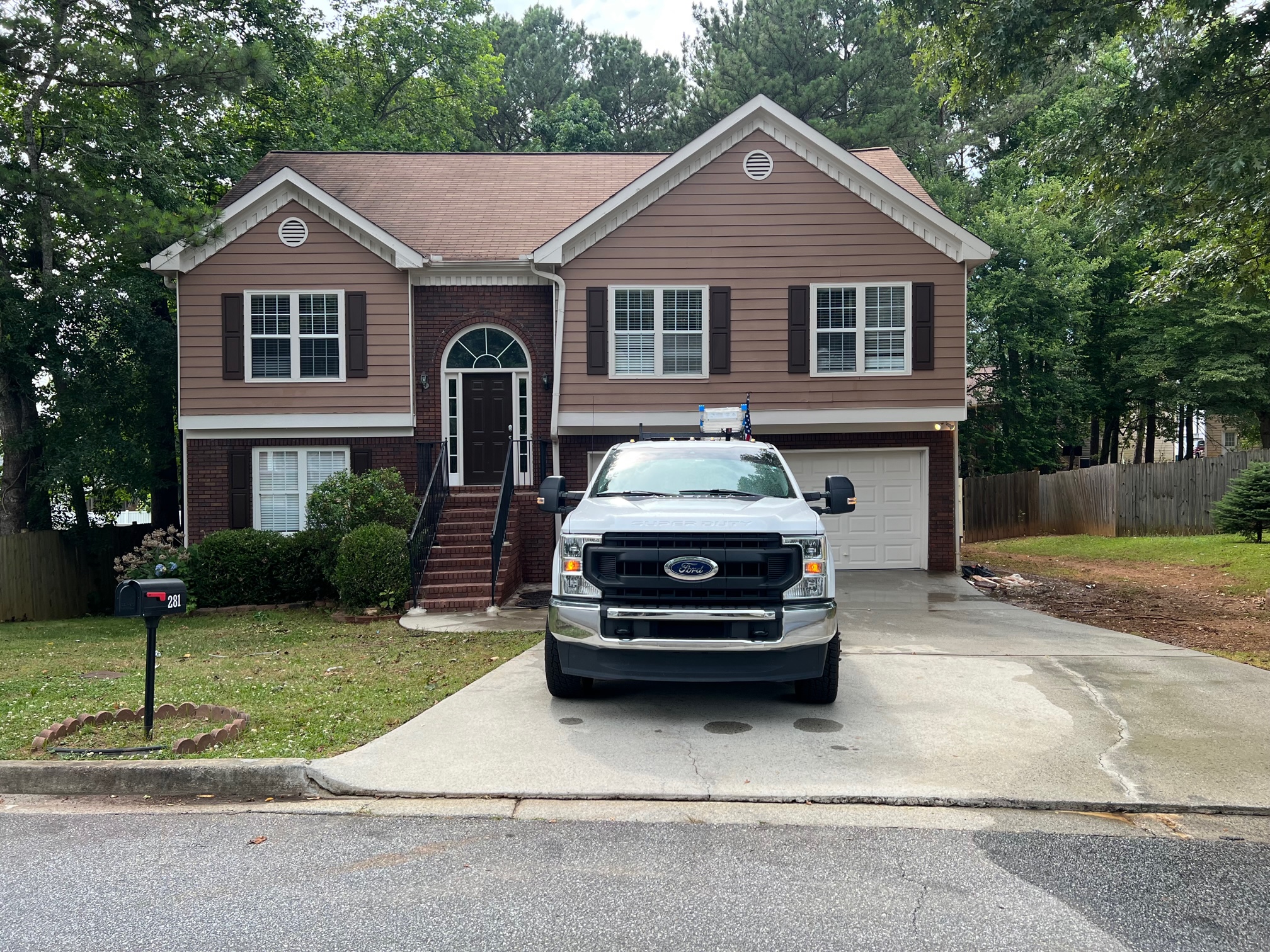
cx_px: 635
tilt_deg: -0.3
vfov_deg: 53.1
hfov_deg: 67.3
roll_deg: +1.5
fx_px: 954
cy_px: 476
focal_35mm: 26
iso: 50
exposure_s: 1/1029
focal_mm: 5.7
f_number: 1.5
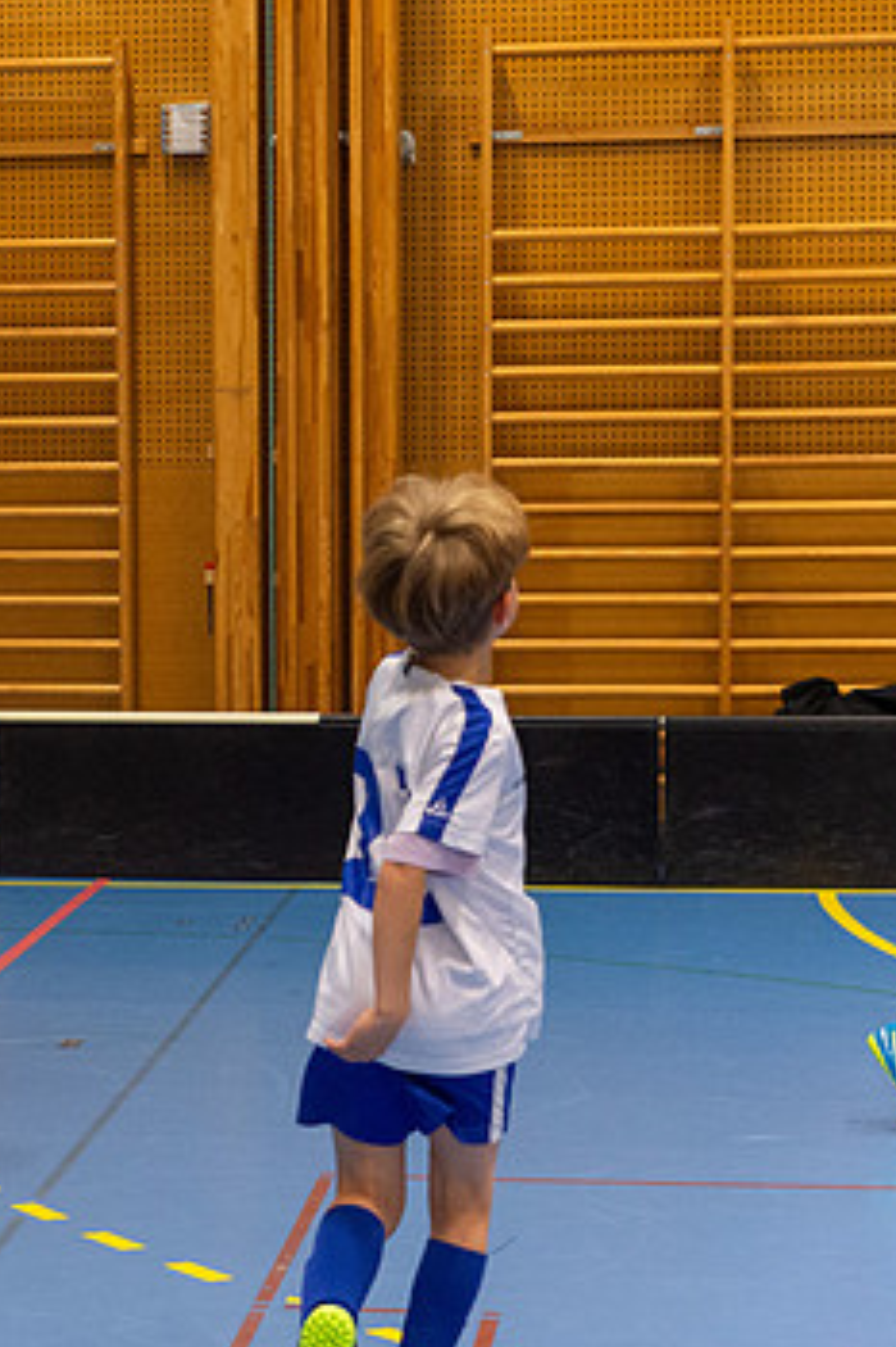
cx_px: -177
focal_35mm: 116
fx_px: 4335
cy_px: 735
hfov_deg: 11.6
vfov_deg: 17.6
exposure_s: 1/400
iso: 5000
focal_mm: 70
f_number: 3.5
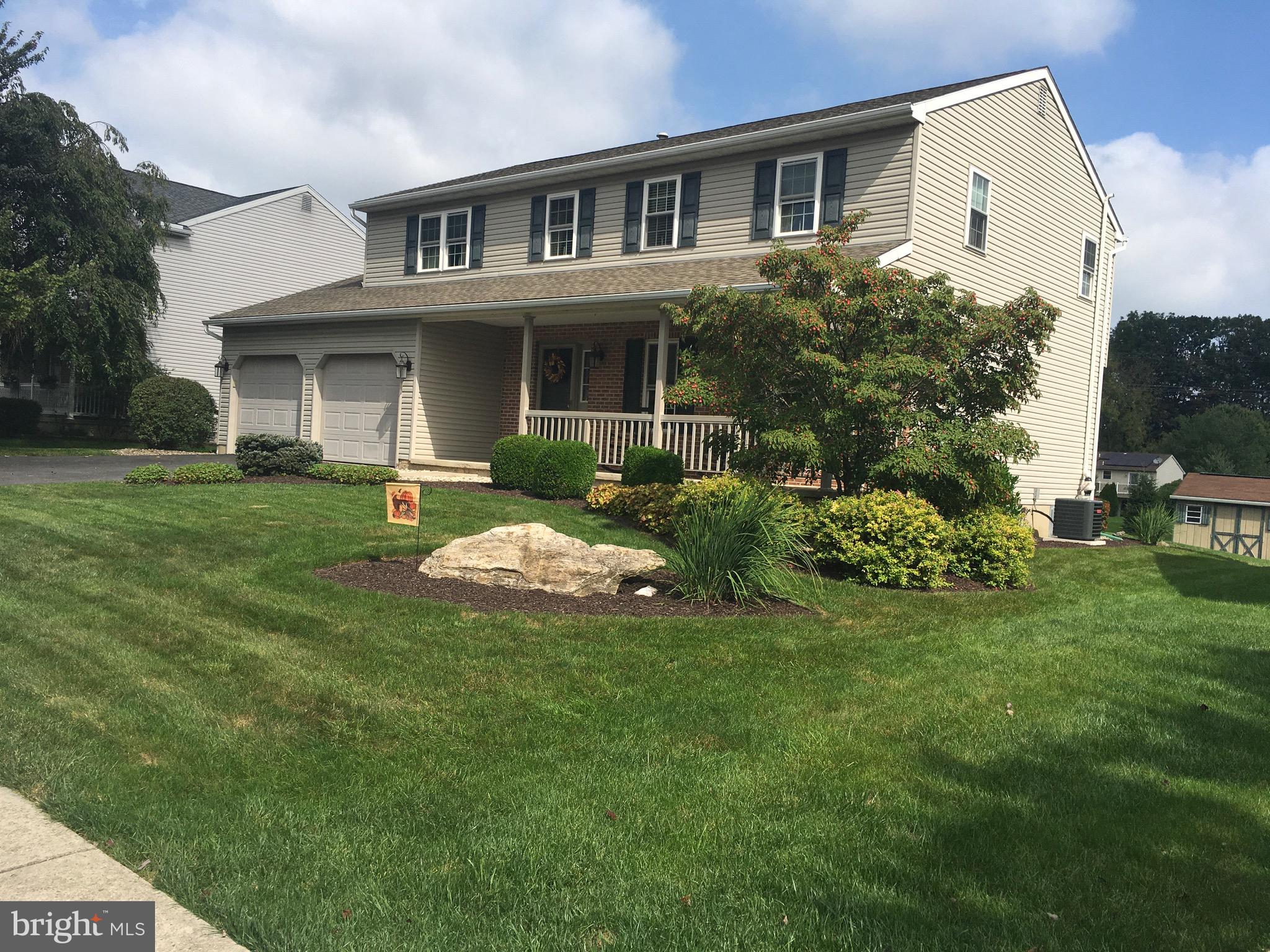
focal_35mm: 29
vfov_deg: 48.2
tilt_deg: -1.0
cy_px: 476
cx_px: 635
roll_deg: -3.7
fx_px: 1064
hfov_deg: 61.7
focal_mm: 4.15
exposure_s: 1/1748
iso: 25
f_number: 2.2
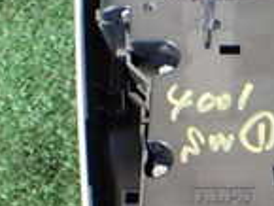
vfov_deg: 11.8
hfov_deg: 14.9
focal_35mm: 124
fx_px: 982
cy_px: 217
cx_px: 399
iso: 800
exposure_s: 1/80
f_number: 2.3
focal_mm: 5.4
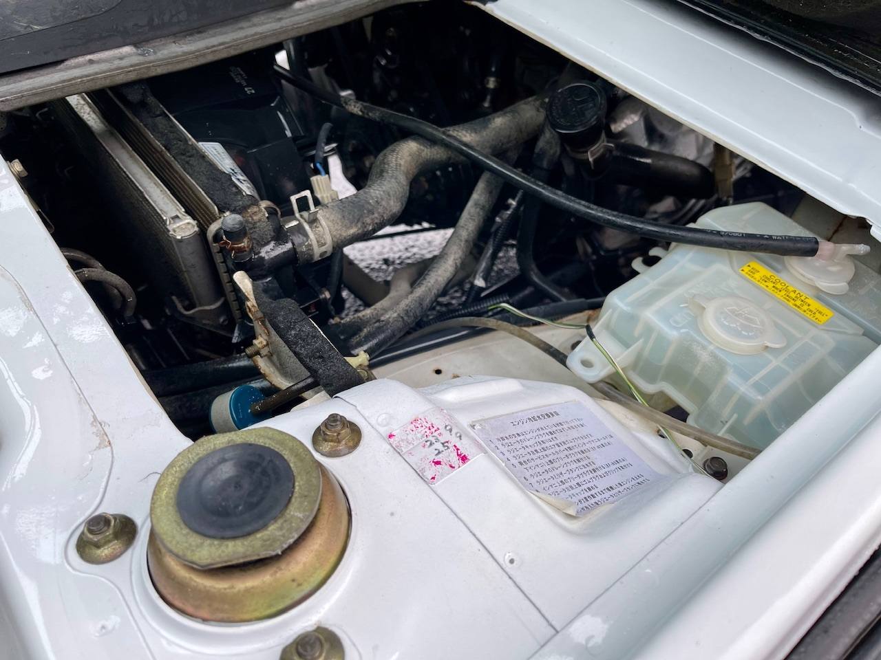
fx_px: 636
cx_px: 440
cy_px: 330
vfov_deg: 54.9
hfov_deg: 69.4
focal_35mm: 25
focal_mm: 5.1
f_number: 1.6
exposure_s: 1/540
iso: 32
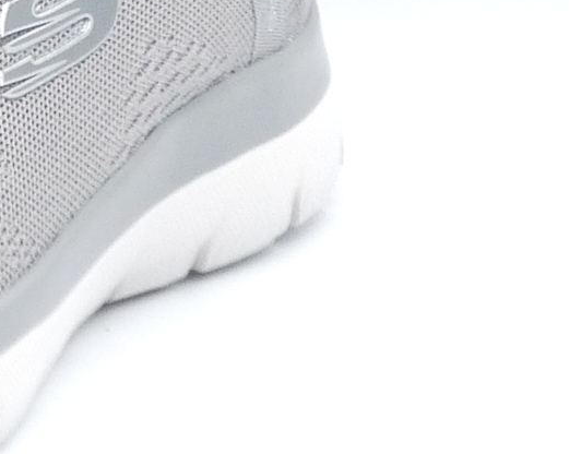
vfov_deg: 7.9
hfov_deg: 9.7
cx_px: -182
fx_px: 3281
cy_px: 28
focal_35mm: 195
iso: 100
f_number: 4.5
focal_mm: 6.5
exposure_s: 1/250
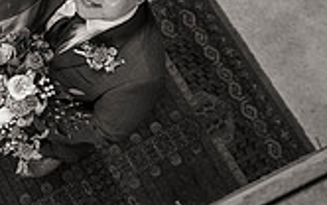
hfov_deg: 20.3
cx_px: -65
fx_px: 856
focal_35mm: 96
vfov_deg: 13.5
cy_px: 29
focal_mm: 27
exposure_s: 1/125
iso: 2500
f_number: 2.8
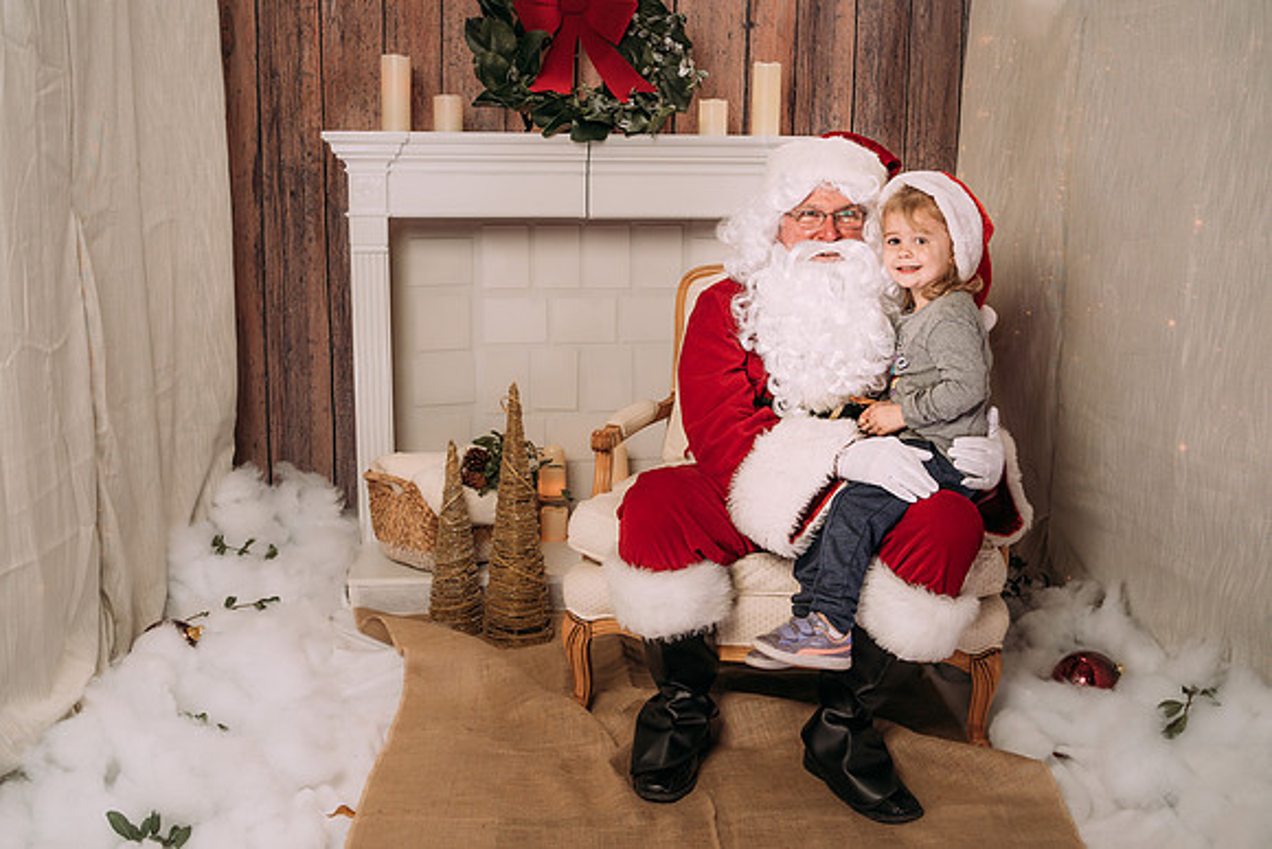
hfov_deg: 49.0
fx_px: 1396
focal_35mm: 40
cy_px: 439
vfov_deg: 33.8
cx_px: 641
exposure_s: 1/100
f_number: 5.6
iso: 100
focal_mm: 35
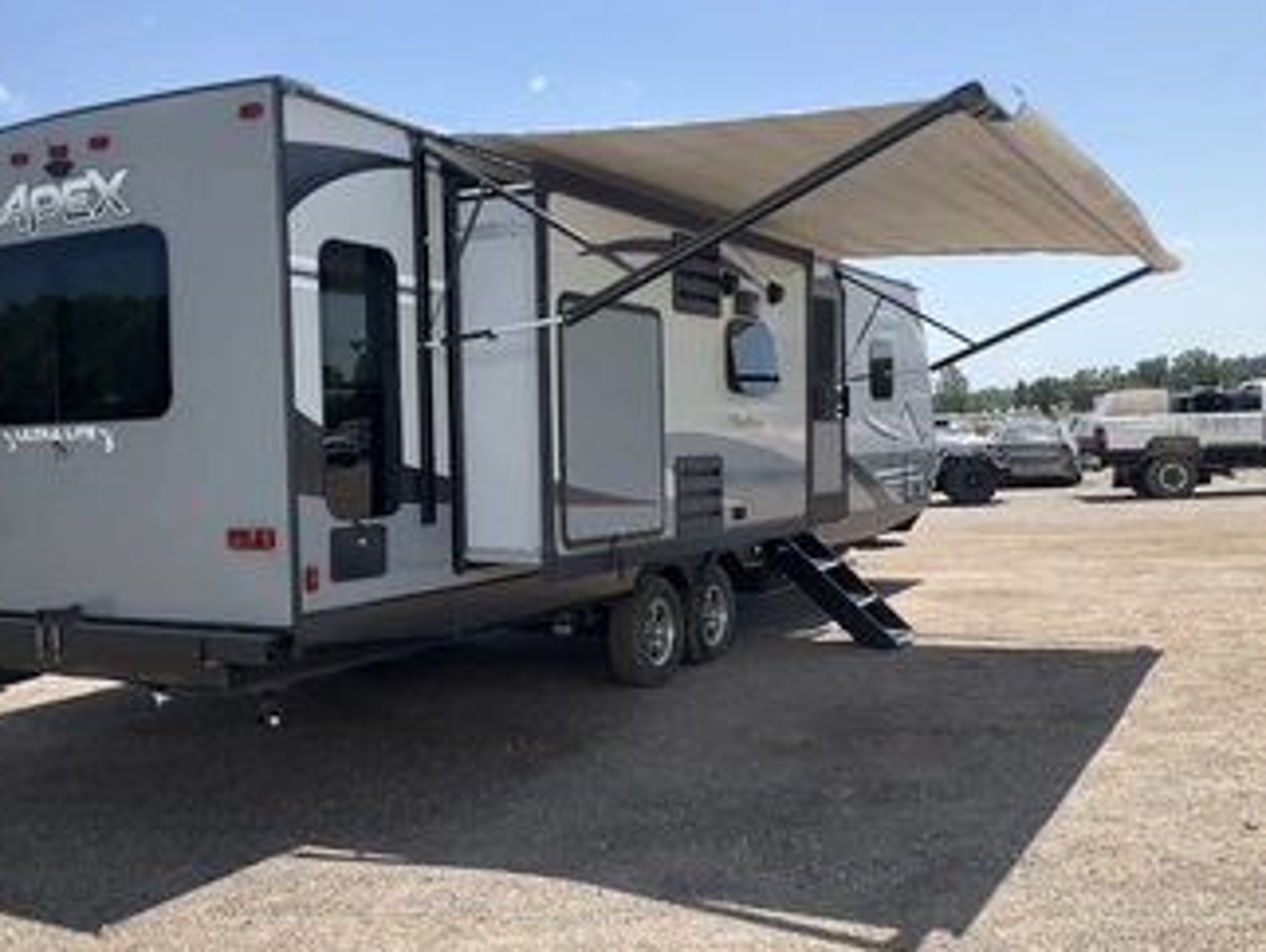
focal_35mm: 36
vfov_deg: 39.7
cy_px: 507
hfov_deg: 51.1
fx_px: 1318
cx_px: 539
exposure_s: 1/1250
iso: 25
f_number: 1.8
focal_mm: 3
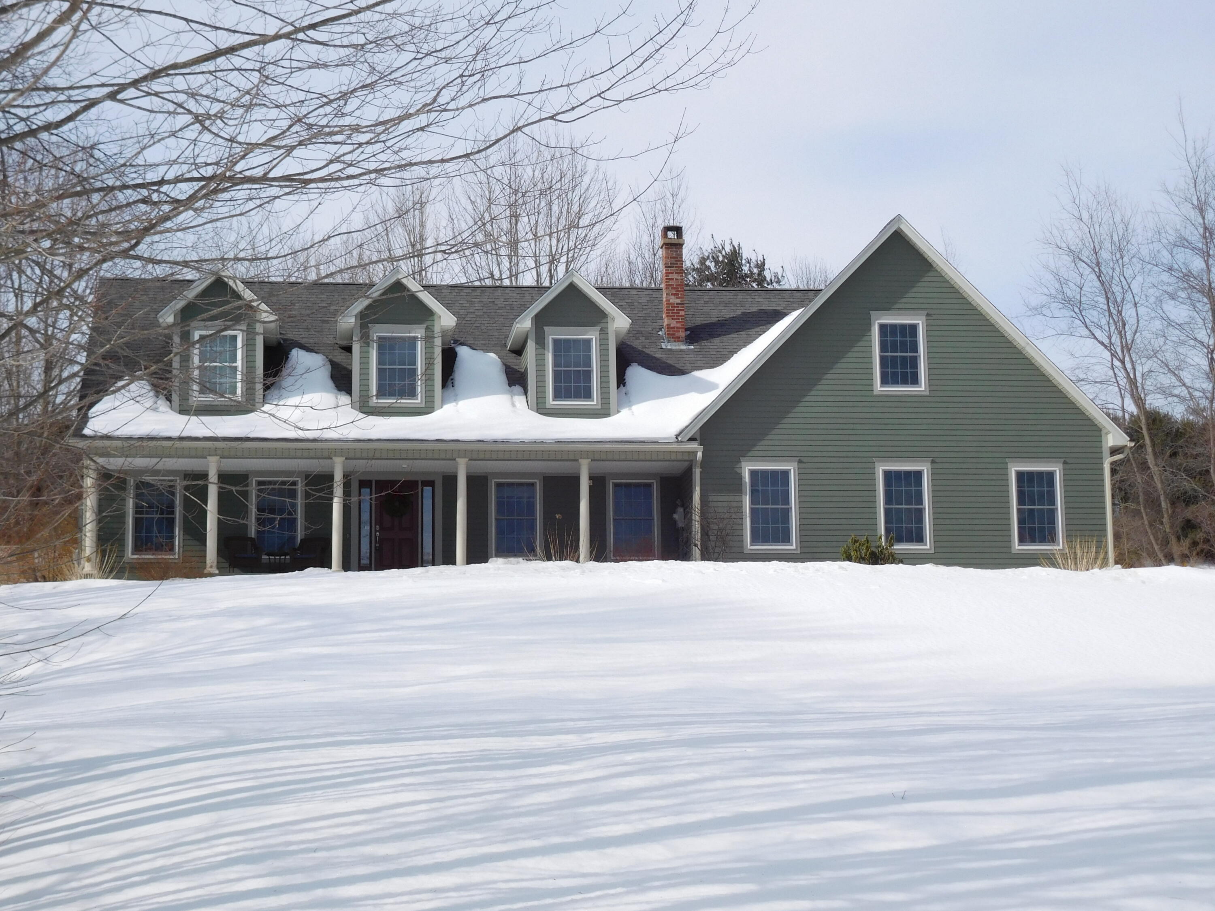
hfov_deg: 31.2
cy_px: 456
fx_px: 2176
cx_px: 608
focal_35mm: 62
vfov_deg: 23.7
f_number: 4.4
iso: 125
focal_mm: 11.1
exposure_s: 1/1000
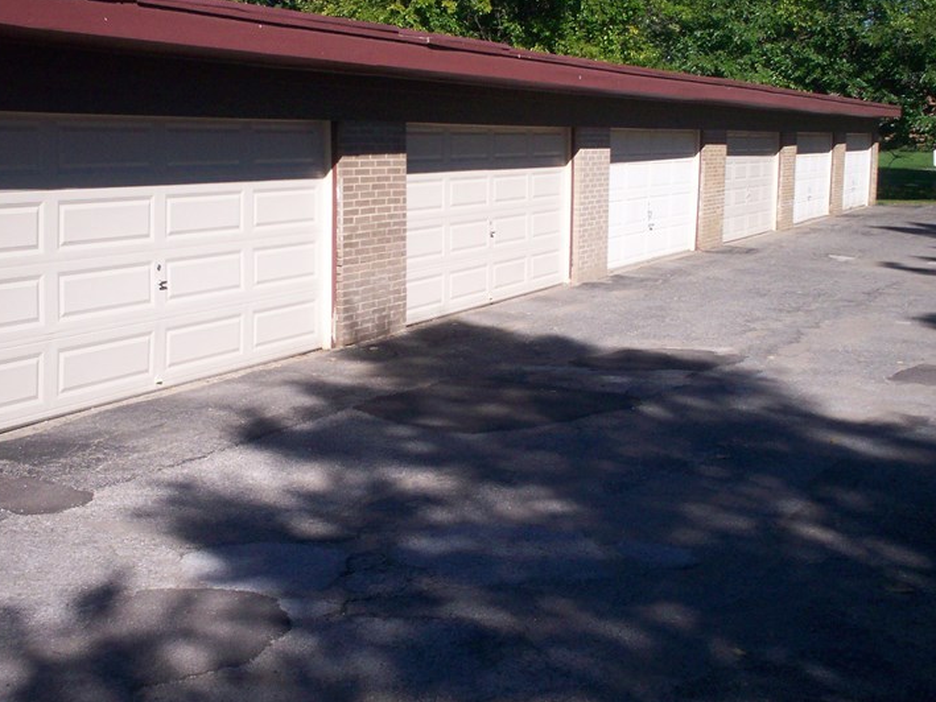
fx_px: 1406
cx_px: 387
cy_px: 269
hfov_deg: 36.7
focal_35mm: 52
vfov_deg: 28.0
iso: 100
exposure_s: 1/670
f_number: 4.5
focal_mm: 6
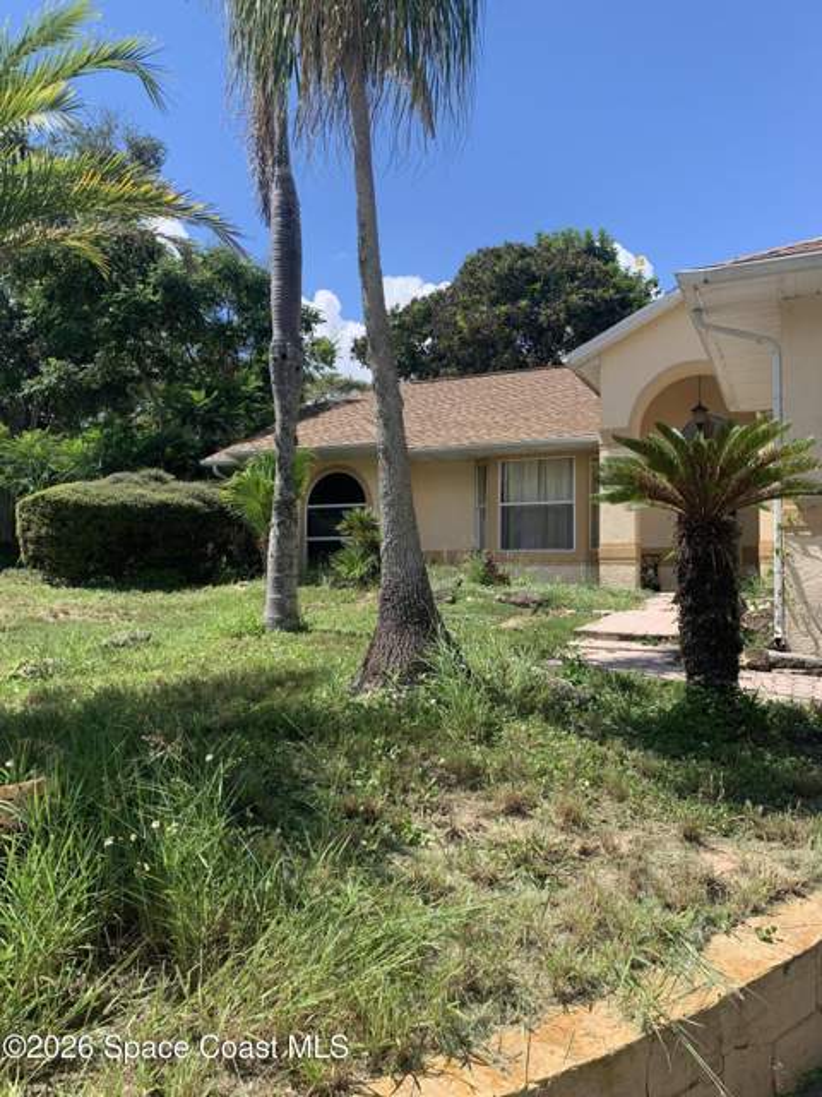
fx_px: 823
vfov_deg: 67.3
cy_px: 548
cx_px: 411
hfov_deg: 53.1
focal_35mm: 26
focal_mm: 4.25
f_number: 1.8
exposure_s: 1/1368
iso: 25
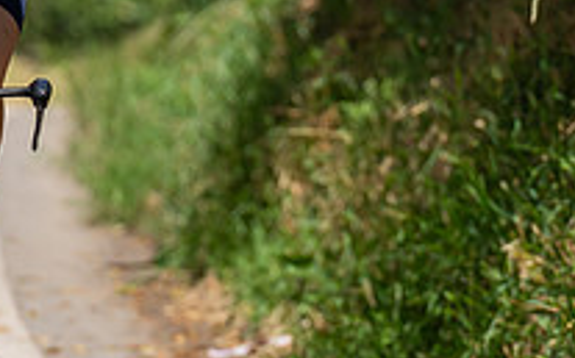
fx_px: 14468
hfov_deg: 2.3
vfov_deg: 1.4
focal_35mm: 924
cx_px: -46
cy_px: 62
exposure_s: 1/1000
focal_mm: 197
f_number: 5
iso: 200
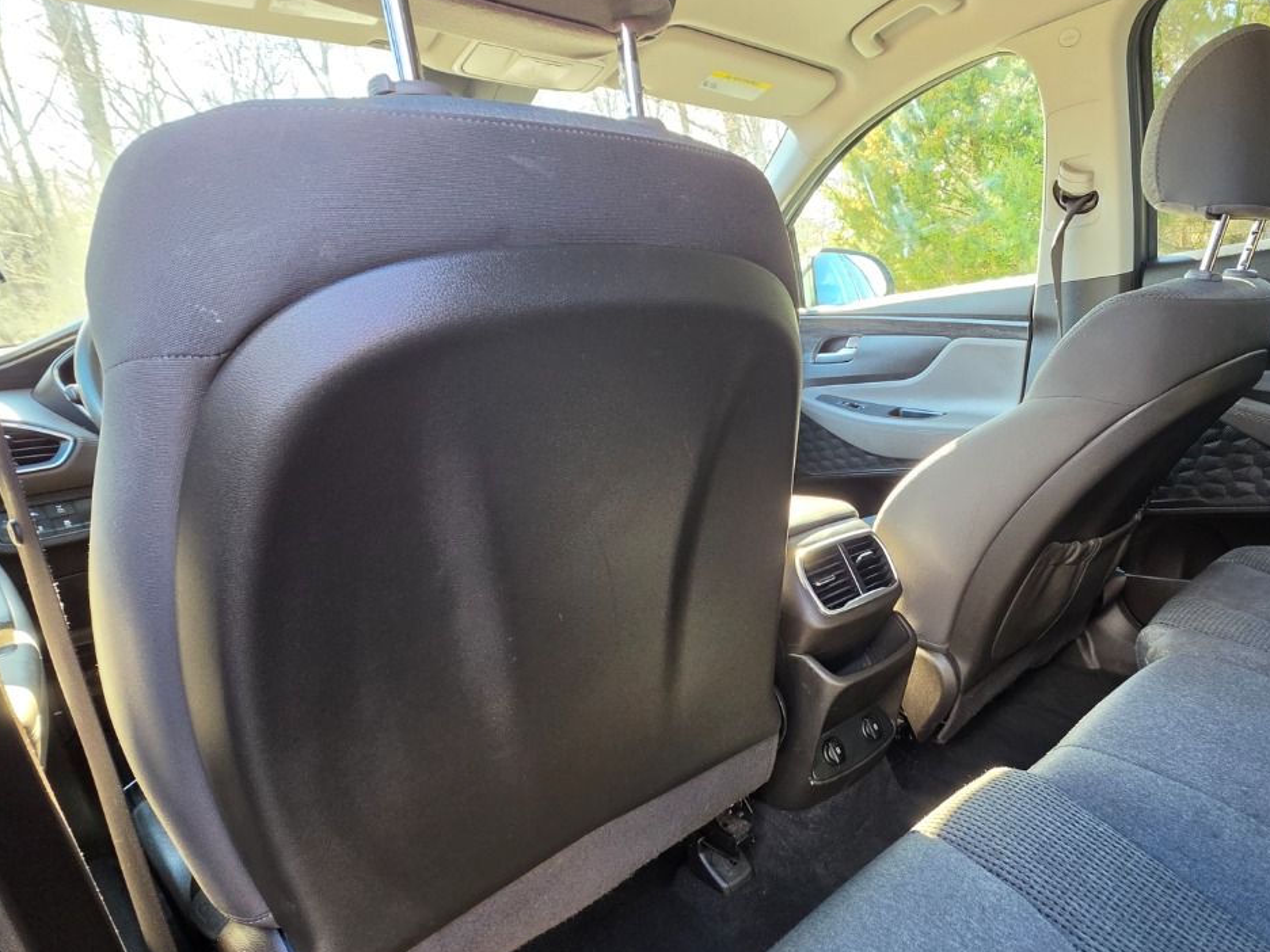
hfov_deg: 78.6
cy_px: 571
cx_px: 864
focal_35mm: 20
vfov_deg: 65.4
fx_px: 734
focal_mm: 2.2
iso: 160
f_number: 1.9
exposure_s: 1/120
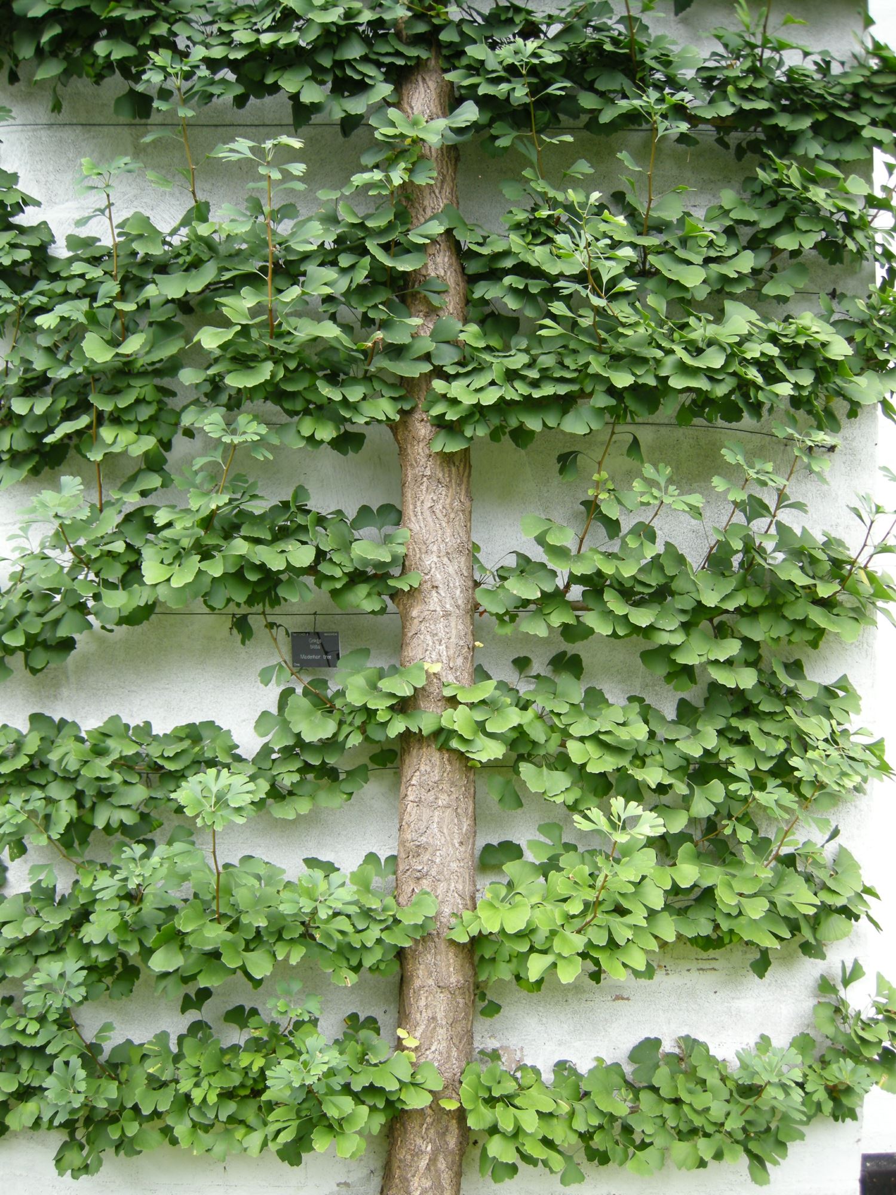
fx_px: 1208
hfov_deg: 40.7
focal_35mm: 35
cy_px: 598
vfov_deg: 52.6
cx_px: 448
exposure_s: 1/54
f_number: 2.7
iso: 64
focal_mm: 7.5
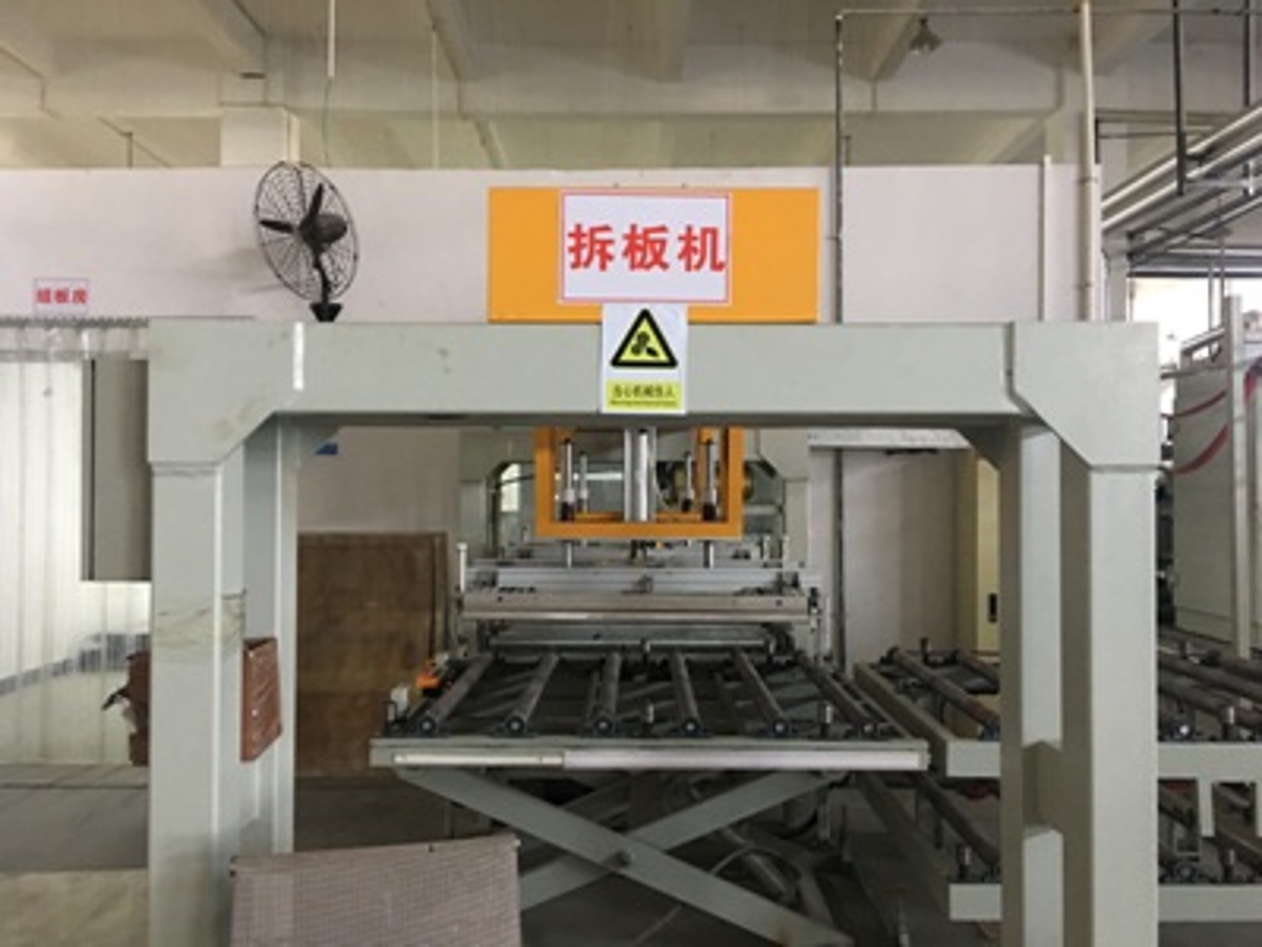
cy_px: 474
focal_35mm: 29
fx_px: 1057
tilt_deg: +2.4
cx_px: 631
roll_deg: -0.5
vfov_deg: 48.2
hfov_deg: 61.7
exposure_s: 1/10
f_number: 2.2
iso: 80
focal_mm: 4.15
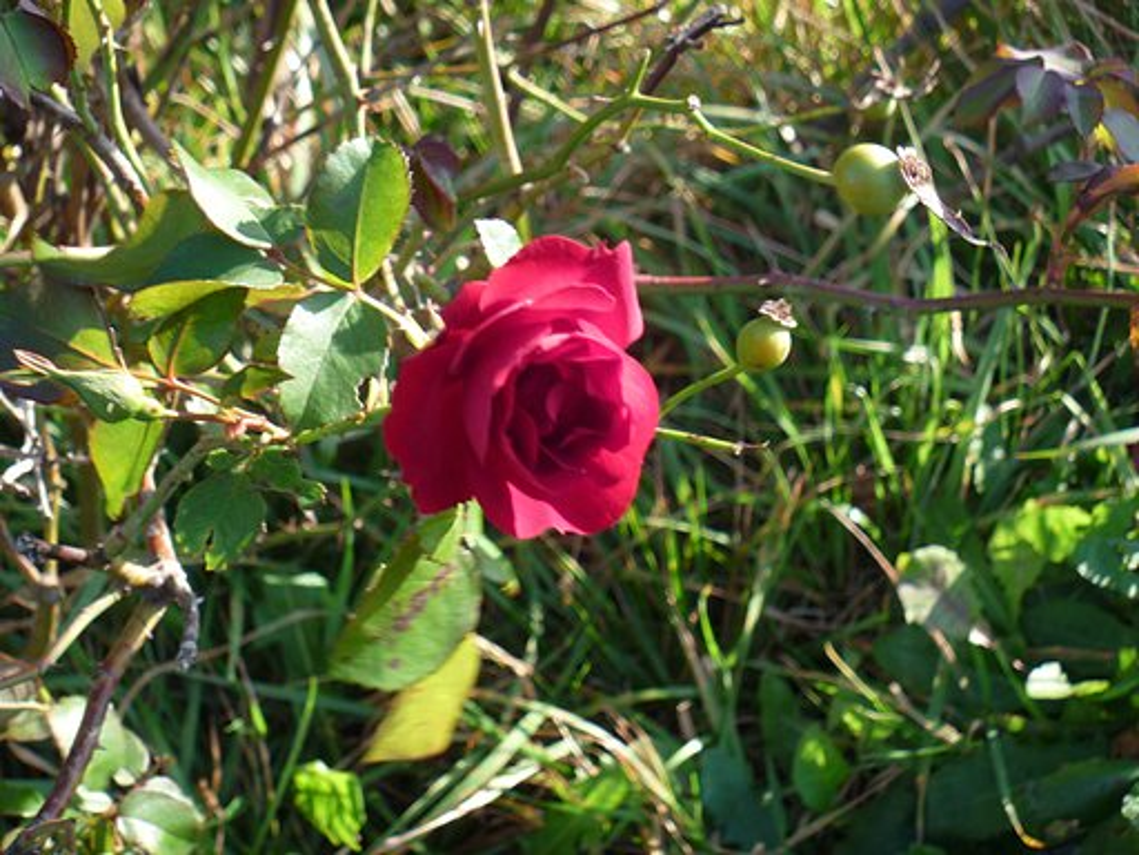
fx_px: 2665
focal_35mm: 81
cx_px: 570
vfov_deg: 18.2
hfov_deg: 24.1
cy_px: 428
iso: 100
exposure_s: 1/80
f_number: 5.3
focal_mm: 14.5
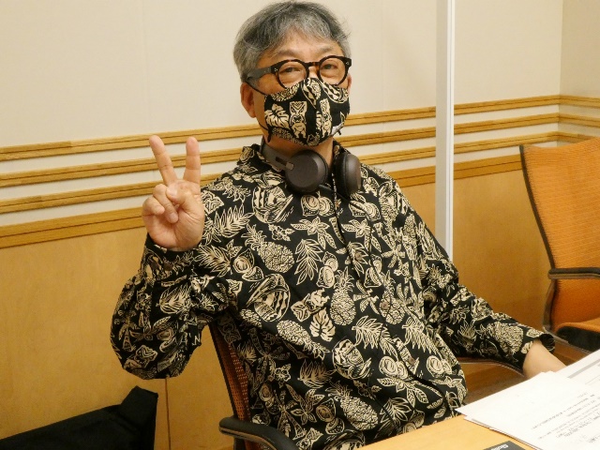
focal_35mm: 44
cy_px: 225
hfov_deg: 42.9
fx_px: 763
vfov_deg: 32.9
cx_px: 300
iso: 800
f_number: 3.9
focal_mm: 7.8
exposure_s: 1/80
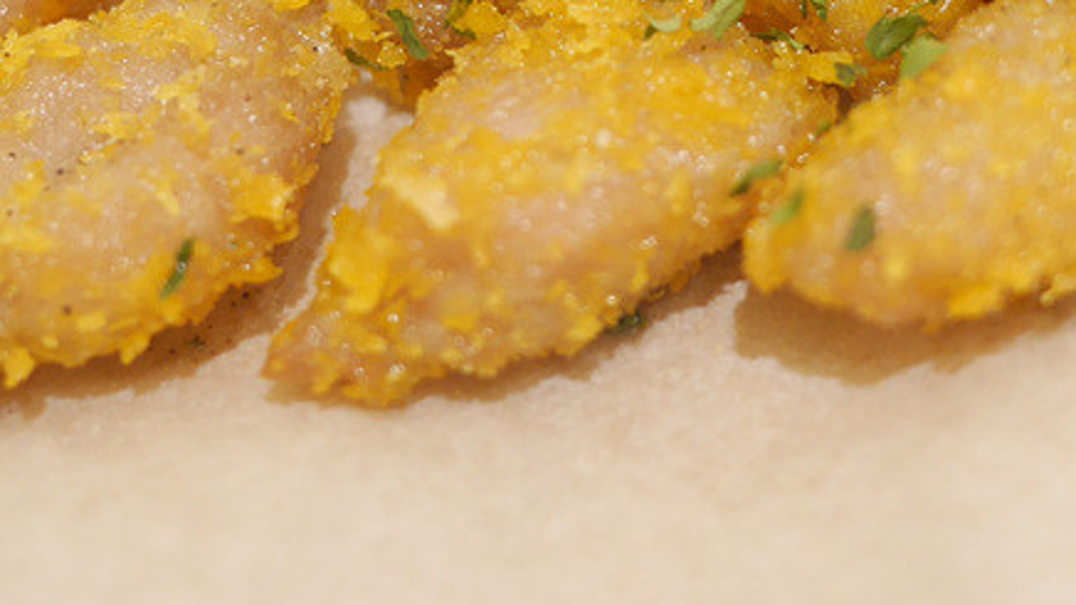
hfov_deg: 28.1
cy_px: -47
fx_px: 2139
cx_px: 716
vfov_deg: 15.7
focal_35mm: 75
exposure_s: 1/60
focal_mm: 15
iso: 500
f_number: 2.8
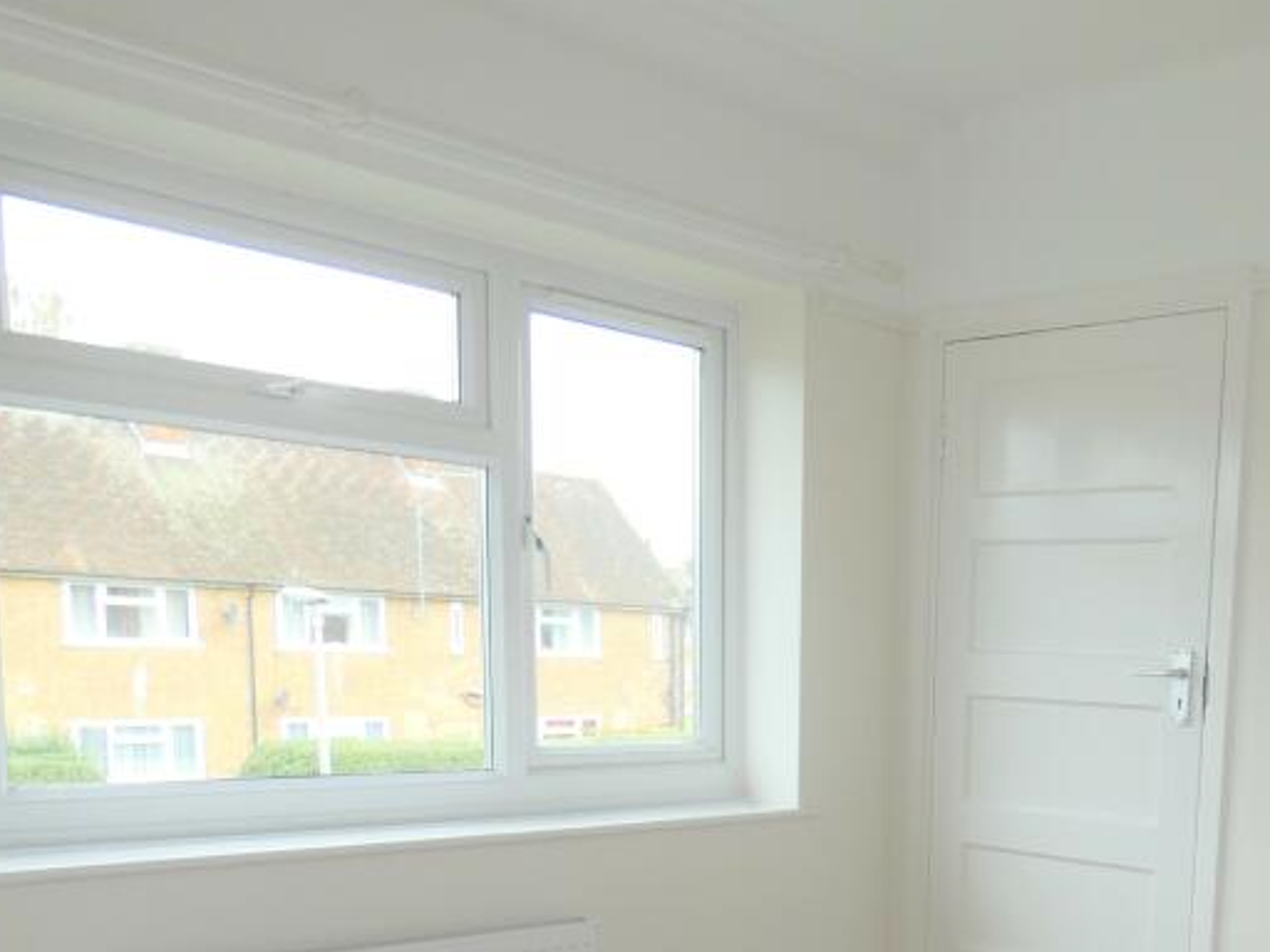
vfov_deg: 33.4
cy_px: 915
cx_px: 1039
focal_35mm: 40
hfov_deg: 44.2
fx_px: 1468
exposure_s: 1/80
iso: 80
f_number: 2.8
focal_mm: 3.6
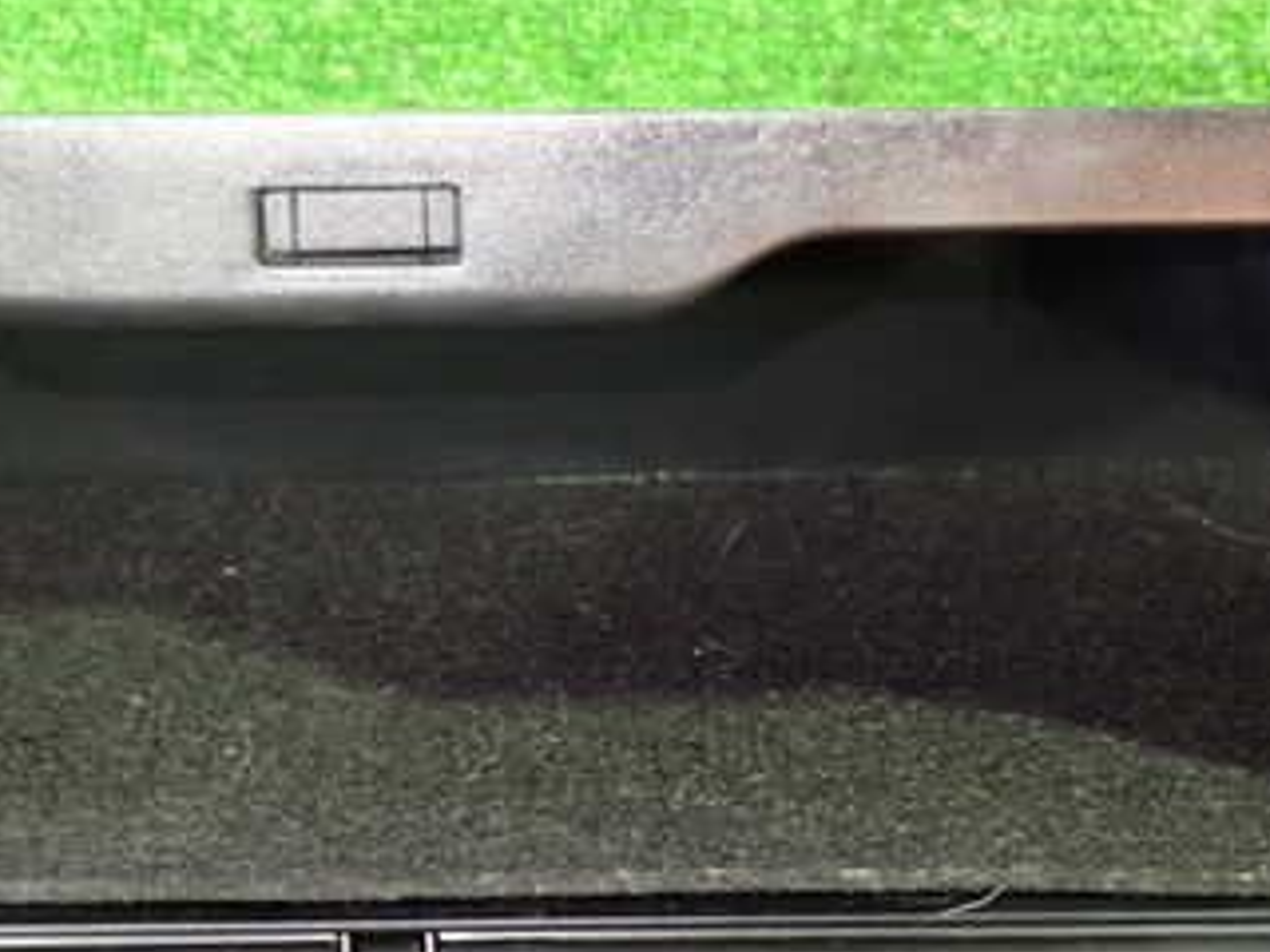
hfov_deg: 32.1
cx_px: 488
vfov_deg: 24.3
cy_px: 619
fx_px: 2201
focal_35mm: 60
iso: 800
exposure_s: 1/13
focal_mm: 5.79
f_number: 2.4
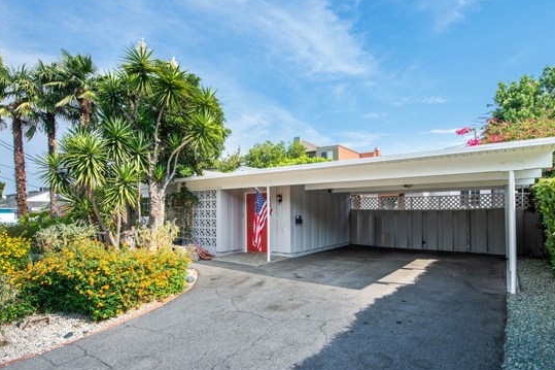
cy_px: 209
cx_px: 282
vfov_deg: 64.3
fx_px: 293
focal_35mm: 19
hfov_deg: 86.9
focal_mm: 16
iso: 400
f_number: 9
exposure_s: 1/400
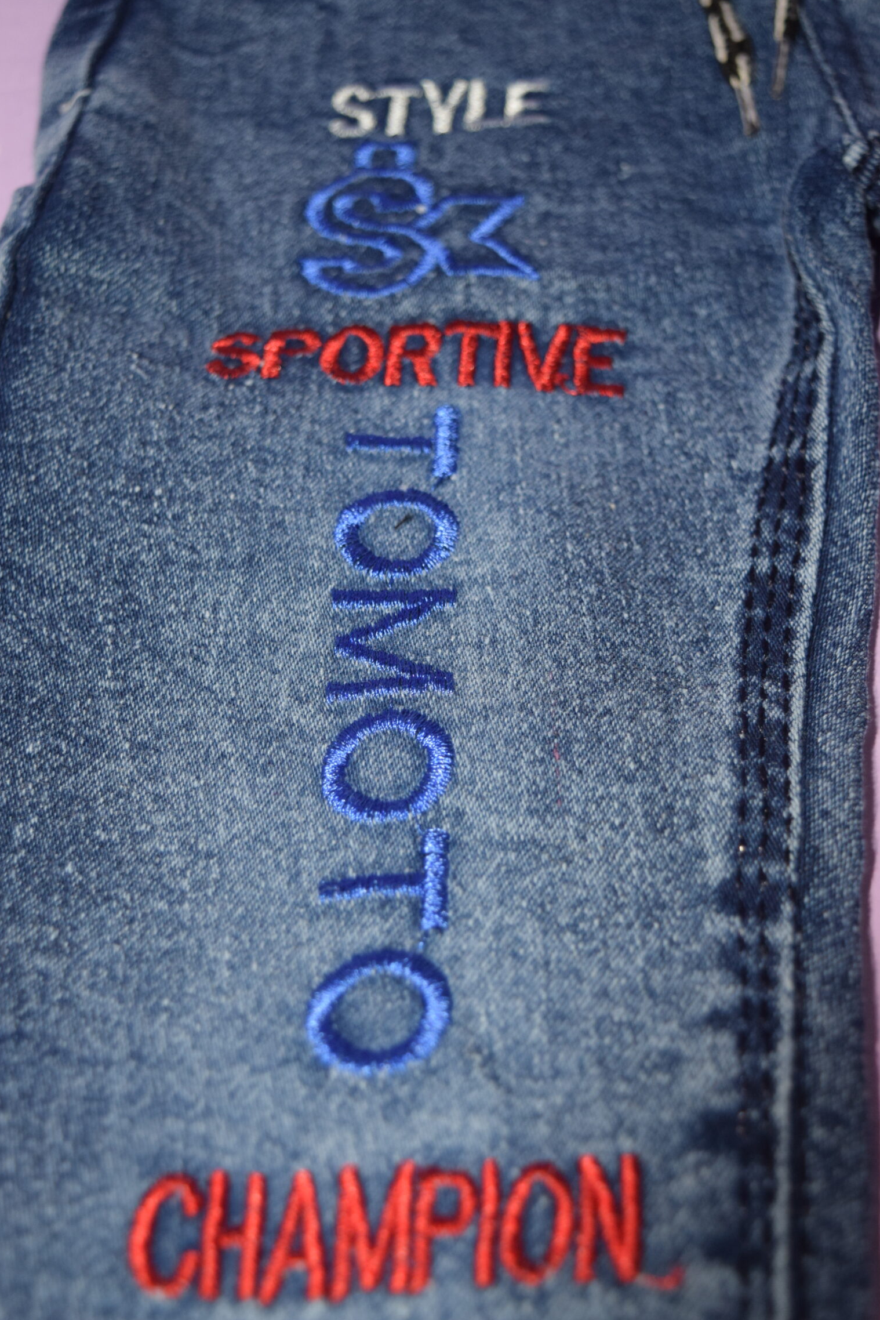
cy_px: 657
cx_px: 389
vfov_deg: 36.9
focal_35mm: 54
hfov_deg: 25.1
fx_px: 1979
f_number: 5
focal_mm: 32
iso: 800
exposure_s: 1/125
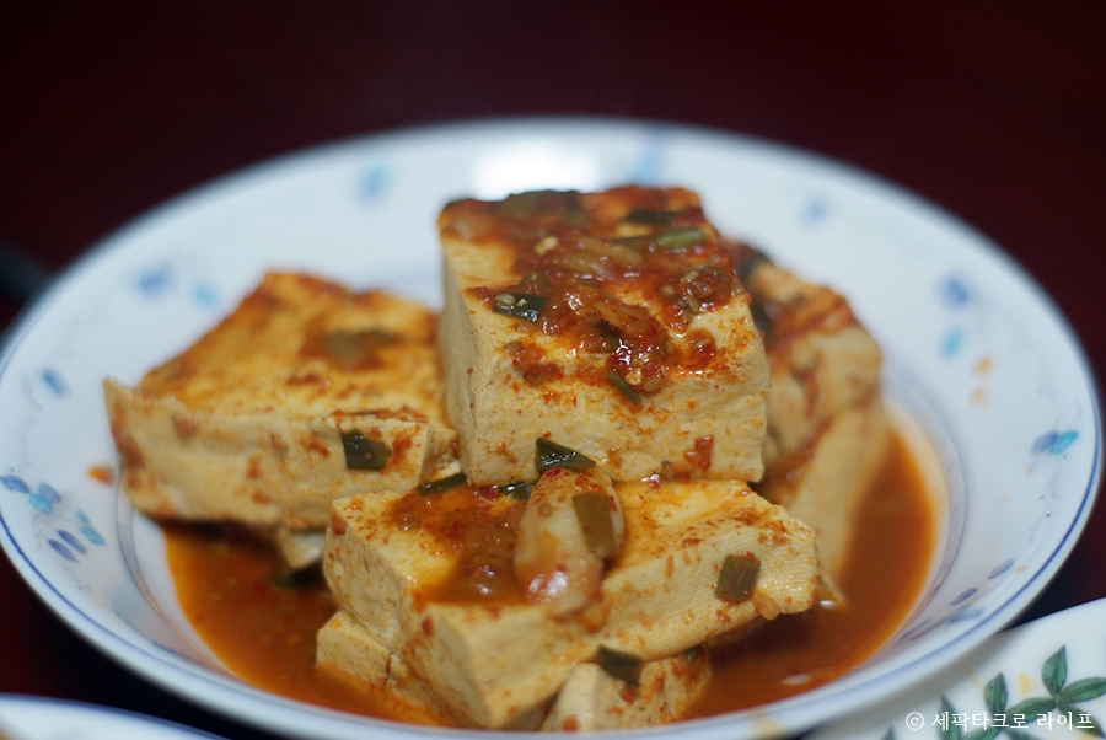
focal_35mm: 75
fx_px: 2306
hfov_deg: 27.0
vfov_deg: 18.2
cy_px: 370
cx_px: 553
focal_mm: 50
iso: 125
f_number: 2
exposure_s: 1/80
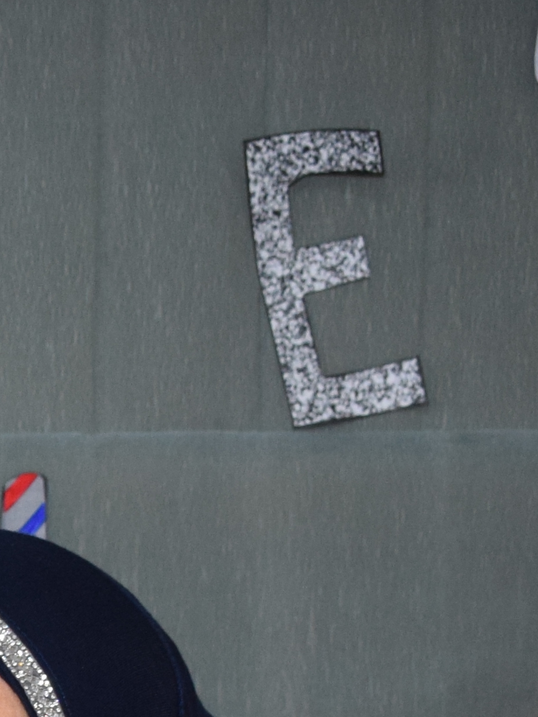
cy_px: 1085
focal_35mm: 169
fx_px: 3502
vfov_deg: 11.2
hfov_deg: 8.3
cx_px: -549
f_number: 5
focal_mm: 24
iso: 800
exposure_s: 1/100
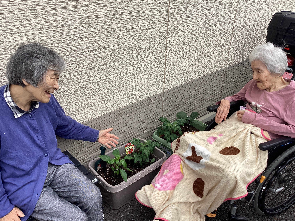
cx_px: 148
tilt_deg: -29.3
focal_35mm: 31
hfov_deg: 58.4
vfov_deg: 45.4
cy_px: 110
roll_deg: -2.6
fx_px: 264
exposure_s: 1/657
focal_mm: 3.3
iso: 25
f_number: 2.4
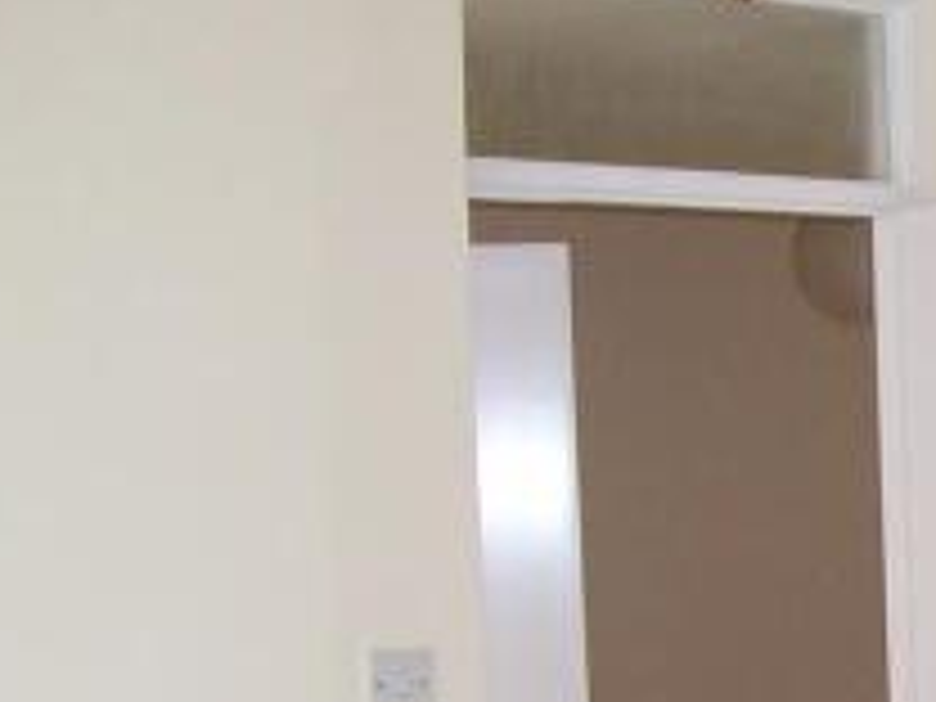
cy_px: 749
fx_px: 2731
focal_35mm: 101
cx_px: 1258
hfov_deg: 18.0
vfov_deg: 14.4
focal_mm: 6
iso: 140
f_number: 2.7
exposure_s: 1/110
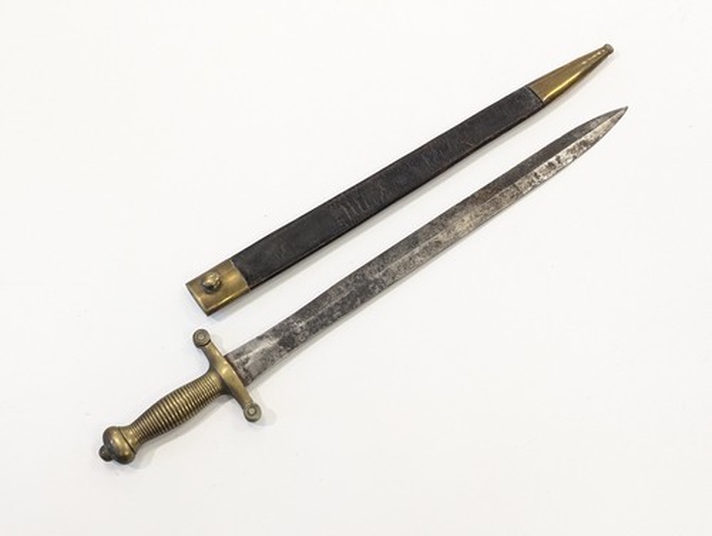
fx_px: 988
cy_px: 268
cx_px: 356
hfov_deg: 39.6
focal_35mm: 48
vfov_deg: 30.3
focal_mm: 6.81
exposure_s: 1/99.9
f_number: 1.85
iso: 237
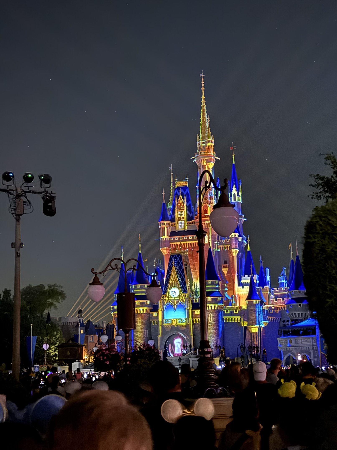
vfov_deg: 33.7
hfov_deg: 25.6
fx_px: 740
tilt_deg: +7.6
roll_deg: +0.7
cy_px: 258
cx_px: 184
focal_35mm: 57
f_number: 1.78
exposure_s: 1/5
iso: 2000
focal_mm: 6.76
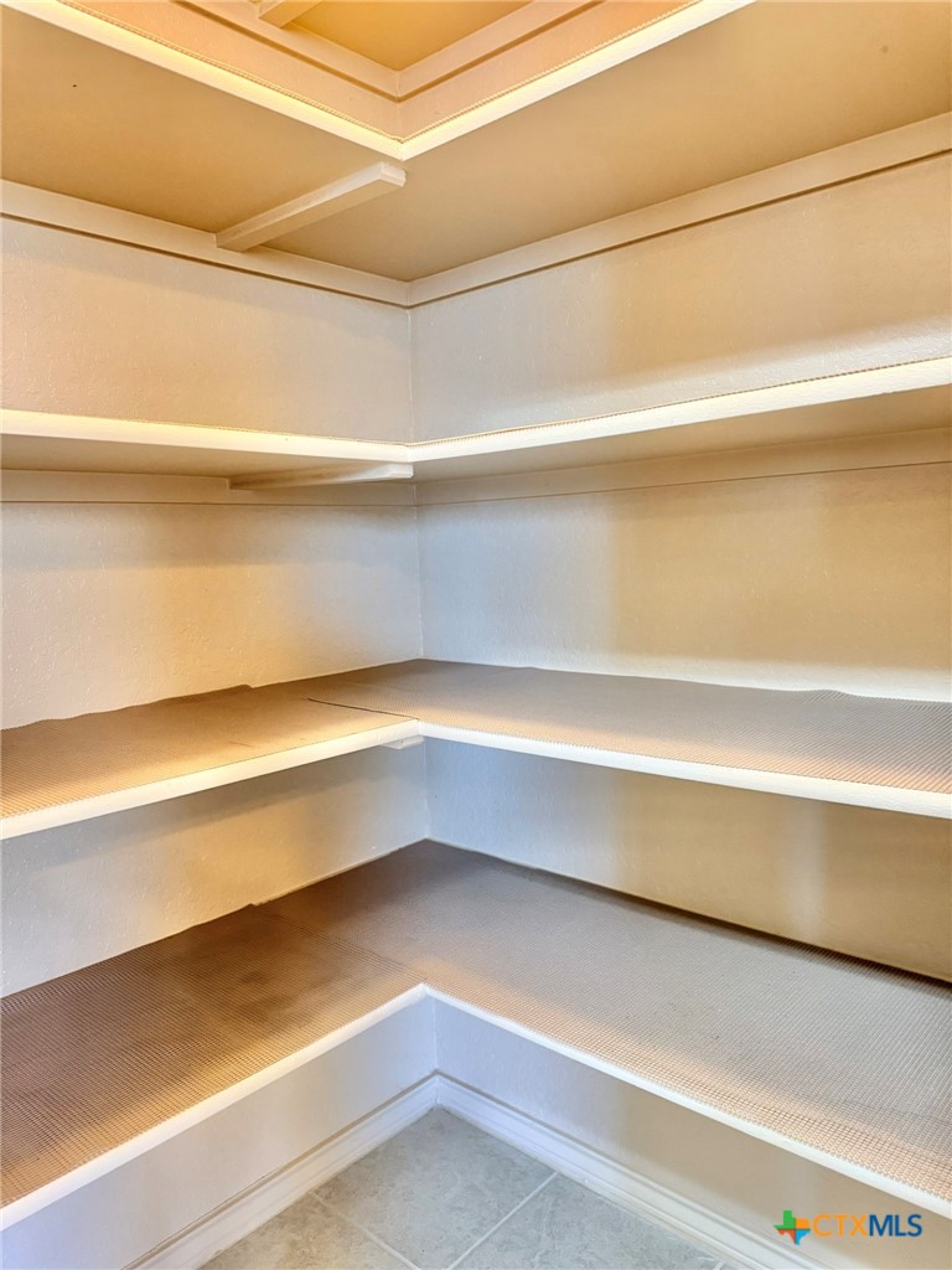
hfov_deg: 56.8
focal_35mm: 24
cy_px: 635
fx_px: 880
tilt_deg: -5.9
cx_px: 476
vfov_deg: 71.6
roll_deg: +2.1
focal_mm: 6.76
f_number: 1.78
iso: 400
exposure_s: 1/60
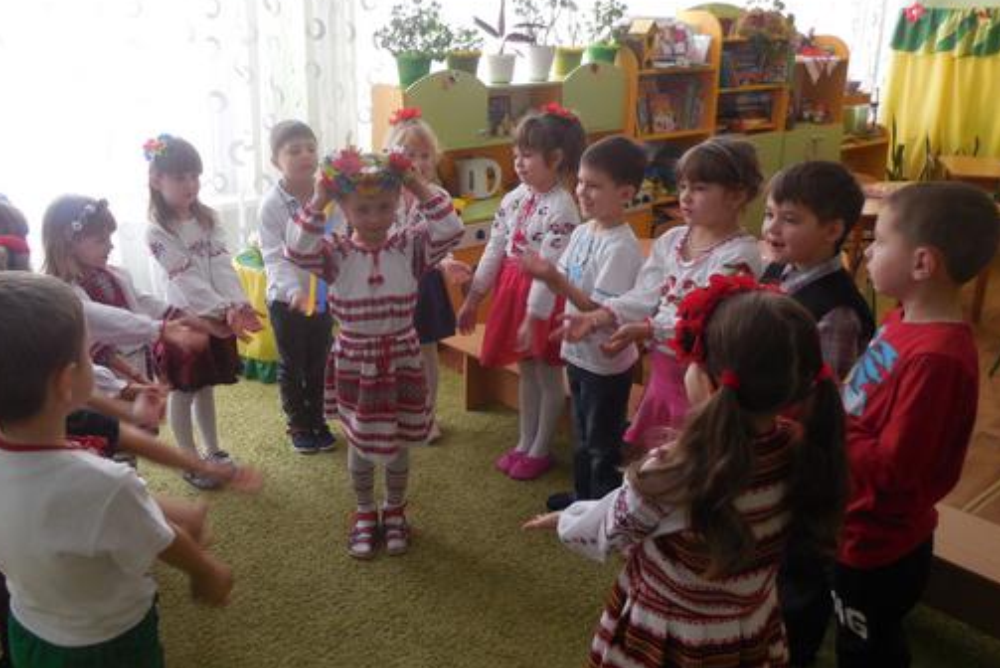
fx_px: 862
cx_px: 414
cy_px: 290
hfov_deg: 59.9
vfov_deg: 42.3
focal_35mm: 31
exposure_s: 1/30
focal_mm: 4.5
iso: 280
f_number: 3.1
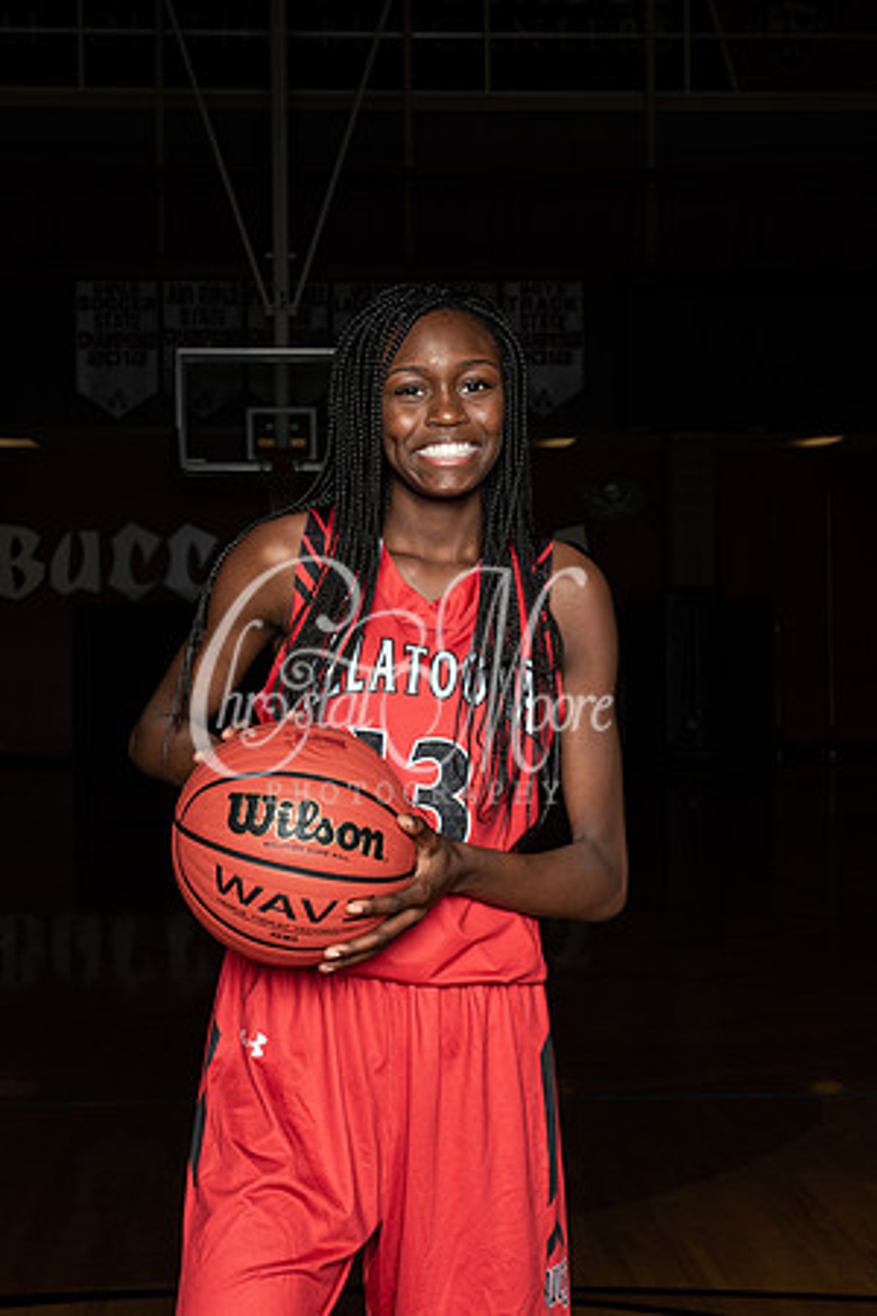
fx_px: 2558
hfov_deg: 19.5
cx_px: 438
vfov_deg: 28.8
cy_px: 658
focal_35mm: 70
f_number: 14
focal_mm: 70
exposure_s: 1/200
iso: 320
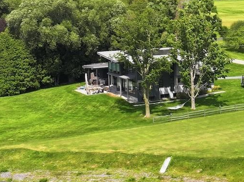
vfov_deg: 15.5
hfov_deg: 19.7
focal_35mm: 95
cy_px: 86
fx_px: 669
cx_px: 273
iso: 100
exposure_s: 1/120
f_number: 2.8
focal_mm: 12.3
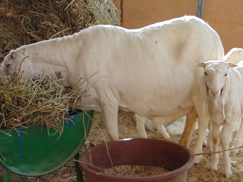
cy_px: 88
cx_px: 138
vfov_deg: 20.7
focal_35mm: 71
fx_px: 498
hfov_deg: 27.4
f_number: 3.9
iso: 80
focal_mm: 10.4
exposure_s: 1/80
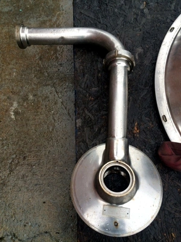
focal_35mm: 30
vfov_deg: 60.0
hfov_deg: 46.8
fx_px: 209
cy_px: 121
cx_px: 90
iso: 40
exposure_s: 1/120
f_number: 2.2
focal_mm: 4.12
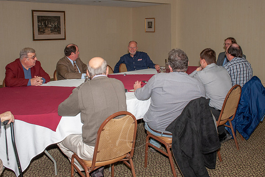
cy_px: 62
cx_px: 133
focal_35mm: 37
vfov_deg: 35.3
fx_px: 275
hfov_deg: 51.4
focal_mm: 28
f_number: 8
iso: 500
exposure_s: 1/250
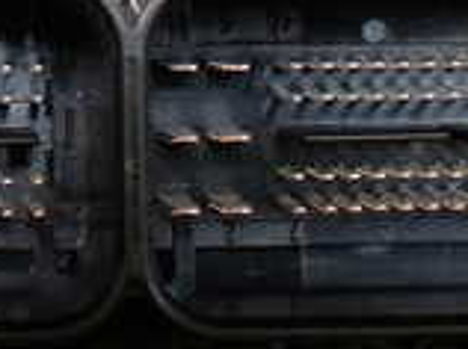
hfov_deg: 16.8
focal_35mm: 114
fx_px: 1539
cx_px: -30
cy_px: -121
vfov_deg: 12.5
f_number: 2.3
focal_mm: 5.4
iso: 320
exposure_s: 1/125
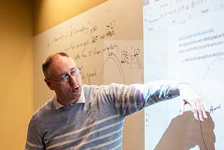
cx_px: 85
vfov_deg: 10.3
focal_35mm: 133
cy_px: 118
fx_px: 828
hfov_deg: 15.4
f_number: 3.2
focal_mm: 80
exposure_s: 1/200
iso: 1250
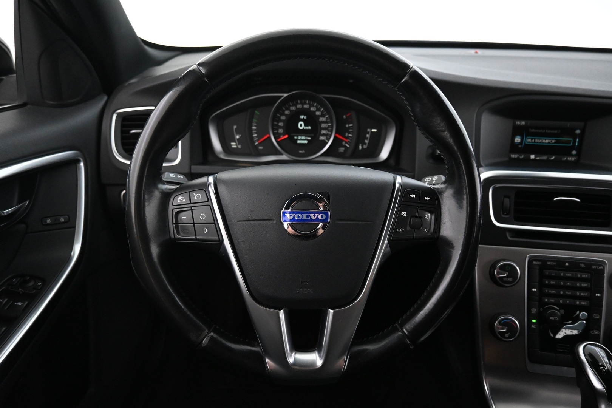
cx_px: 306
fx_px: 408
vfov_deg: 53.1
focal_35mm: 24
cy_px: 204
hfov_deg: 73.7
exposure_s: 1/25
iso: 3600
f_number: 3.5
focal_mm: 16
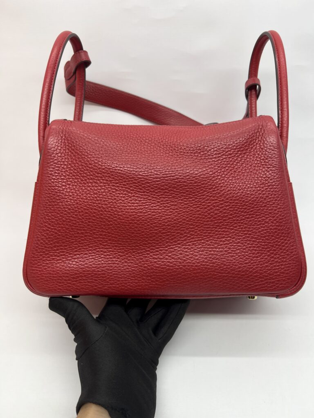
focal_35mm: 26
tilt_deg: -30.7
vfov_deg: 67.3
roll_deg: +1.1
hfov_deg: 53.1
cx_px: 157
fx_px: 314
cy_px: 209
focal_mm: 5.7
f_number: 1.5
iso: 32
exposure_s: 1/125
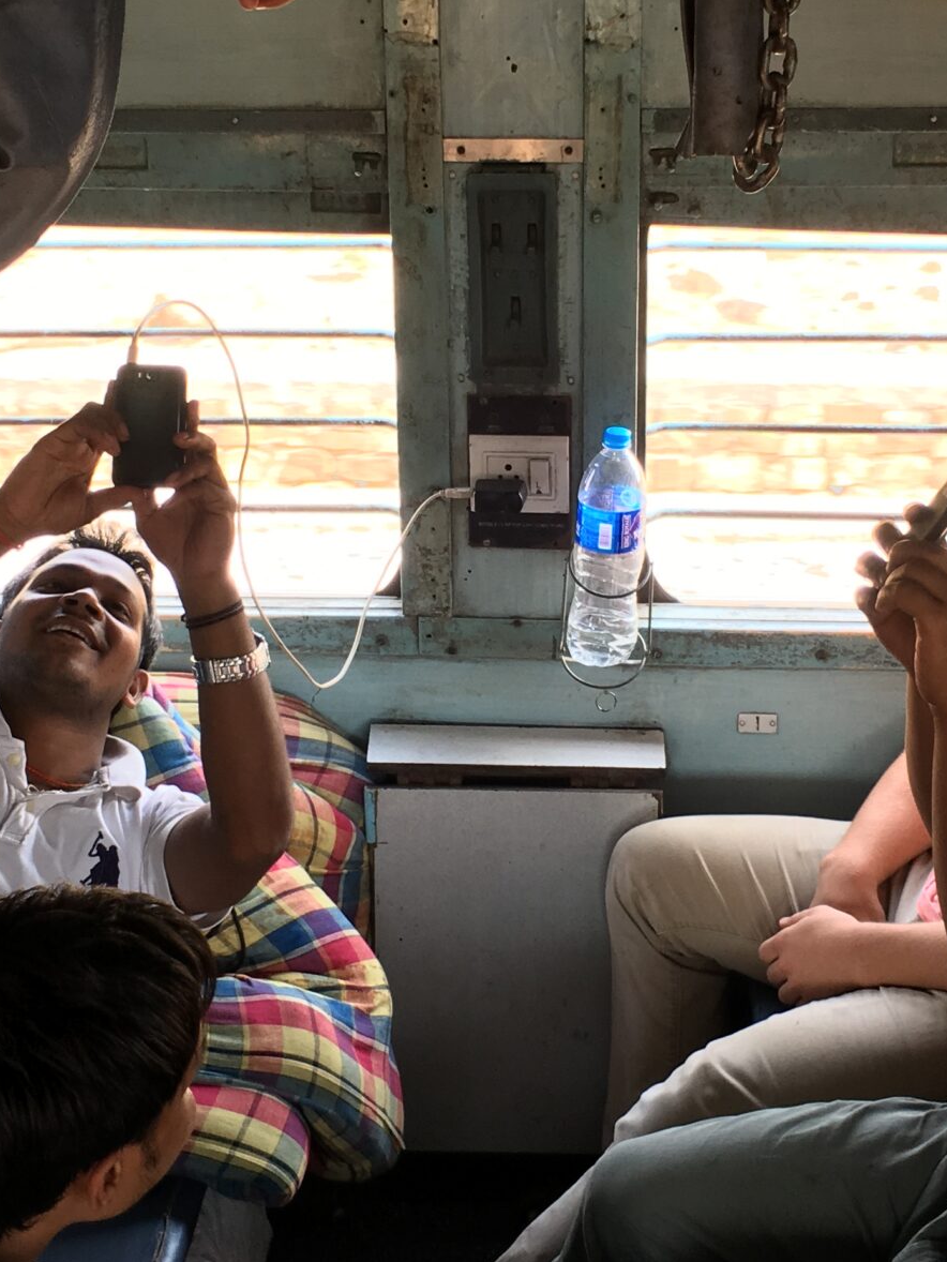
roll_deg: +1.5
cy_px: 581
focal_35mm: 63
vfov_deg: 30.7
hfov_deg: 23.3
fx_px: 2297
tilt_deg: -21.4
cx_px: 475
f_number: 2.2
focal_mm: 4.15
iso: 32
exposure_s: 1/50
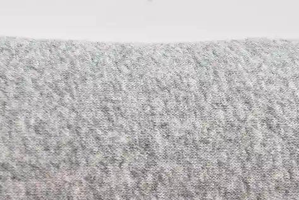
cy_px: 205
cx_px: 159
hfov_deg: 16.2
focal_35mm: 126
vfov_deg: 10.8
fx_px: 1047
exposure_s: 1/125
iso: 200
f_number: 10
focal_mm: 60
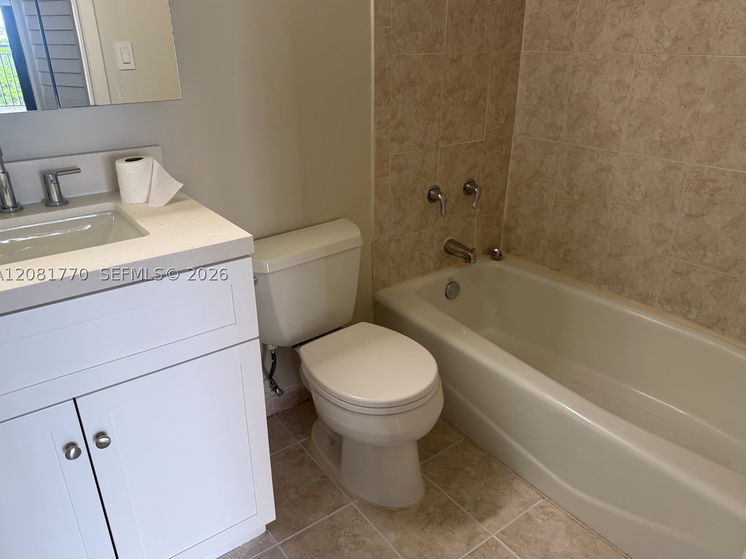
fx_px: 539
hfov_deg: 69.4
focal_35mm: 25
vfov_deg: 54.9
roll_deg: +0.3
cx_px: 376
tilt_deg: -23.2
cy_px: 274
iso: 100
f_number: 1.78
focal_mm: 6.76
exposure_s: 1/60
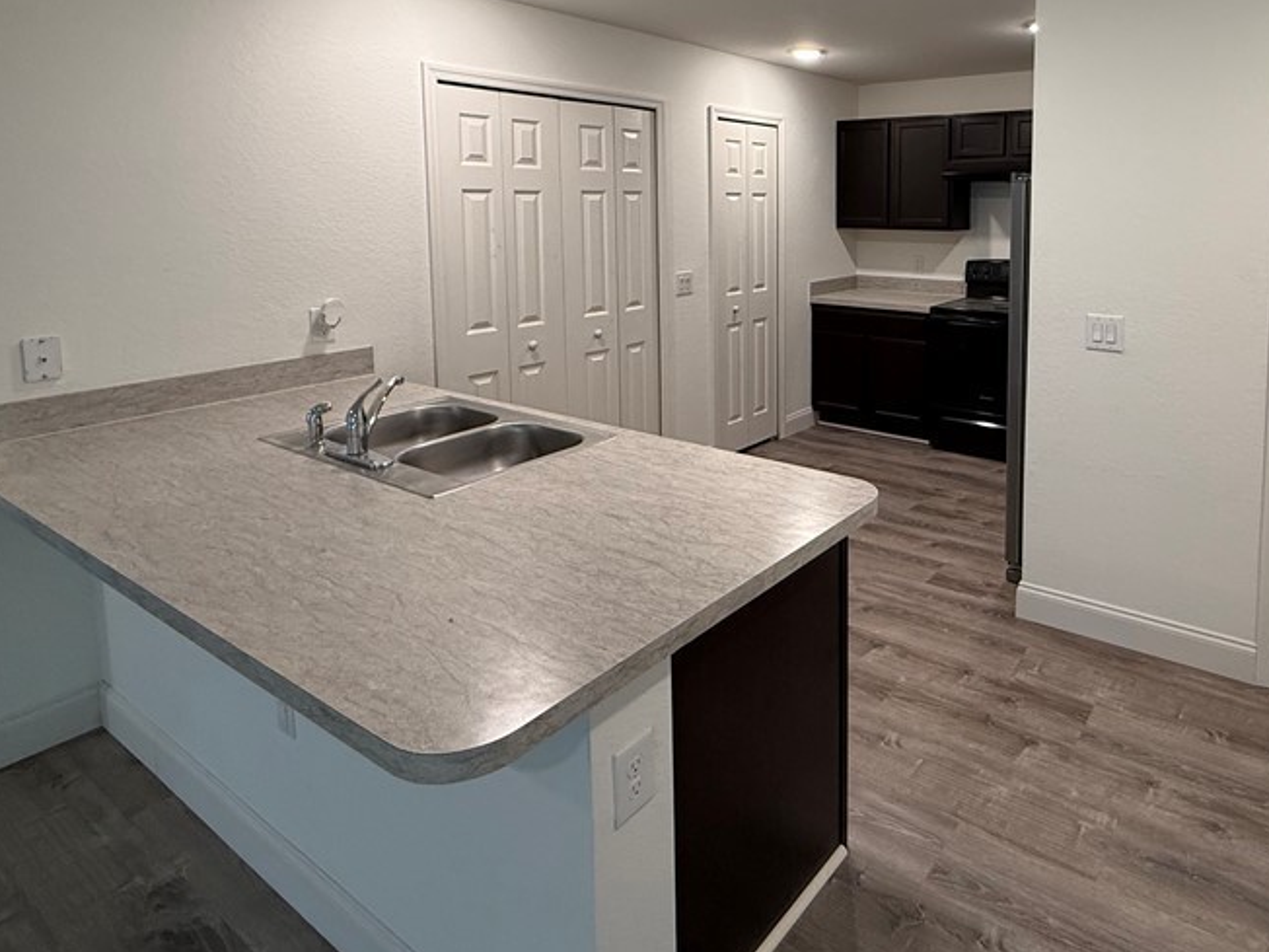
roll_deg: -0.5
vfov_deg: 58.8
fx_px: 807
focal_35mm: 22
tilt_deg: -4.0
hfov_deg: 73.7
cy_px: 275
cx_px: 860
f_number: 2.2
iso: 250
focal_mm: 2.22
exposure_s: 1/120
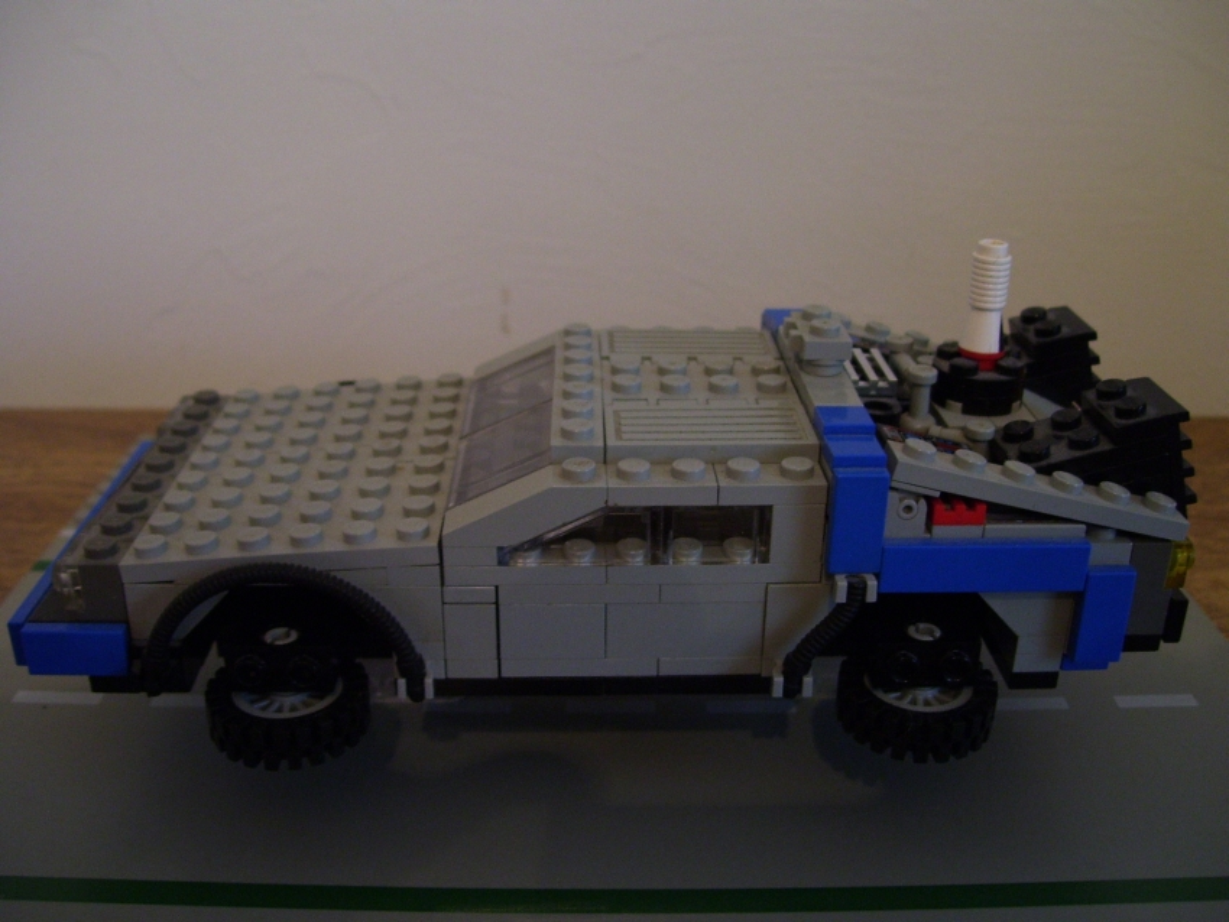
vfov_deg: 38.7
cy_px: 461
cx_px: 614
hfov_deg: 50.1
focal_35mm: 37
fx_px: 1314
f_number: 2.7
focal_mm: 6
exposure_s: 1/8
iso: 160
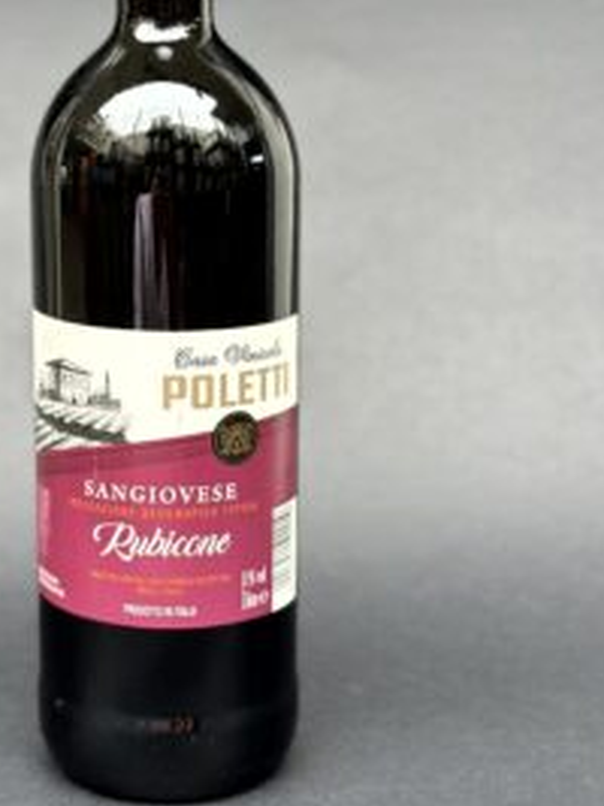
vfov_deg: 26.8
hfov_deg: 20.3
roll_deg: -1.0
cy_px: 238
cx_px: 163
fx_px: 1676
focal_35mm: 72
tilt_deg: -5.9
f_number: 1.78
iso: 80
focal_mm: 6.86
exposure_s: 1/134
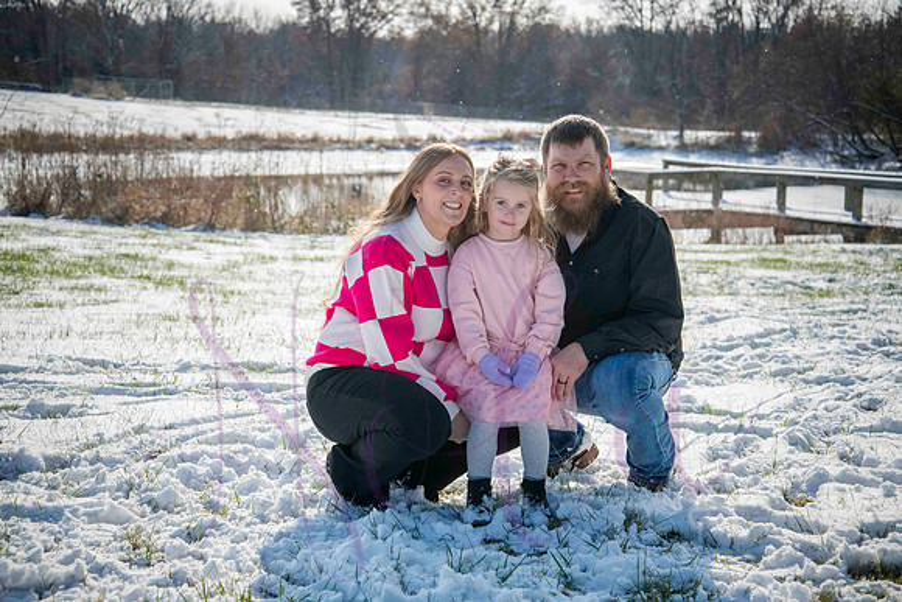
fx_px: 1629
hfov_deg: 31.0
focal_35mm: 65
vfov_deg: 20.9
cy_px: 301
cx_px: 451
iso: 800
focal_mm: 65
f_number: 6.3
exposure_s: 1/2500
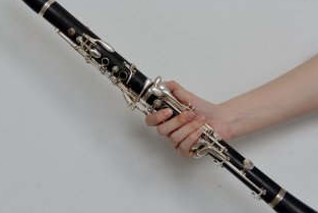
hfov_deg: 23.1
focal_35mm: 88
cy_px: 71
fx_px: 778
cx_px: 126
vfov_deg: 15.5
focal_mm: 30
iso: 100
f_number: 4.5
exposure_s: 1/250
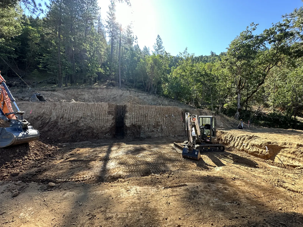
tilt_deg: +1.7
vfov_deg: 85.7
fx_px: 123
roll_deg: -1.3
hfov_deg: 102.1
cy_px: 114
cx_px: 152
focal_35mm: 14
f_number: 2.2
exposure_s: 1/205
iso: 40
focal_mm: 2.22
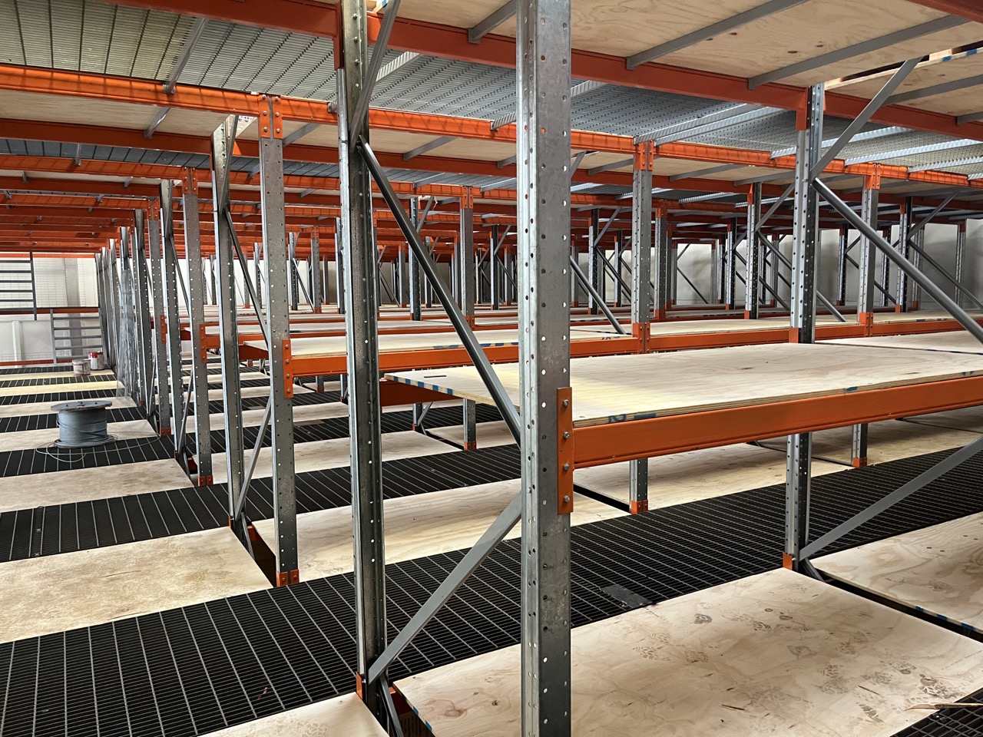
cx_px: 492
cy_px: 368
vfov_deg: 53.1
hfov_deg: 67.3
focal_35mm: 26
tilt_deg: -5.7
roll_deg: +0.8
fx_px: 738
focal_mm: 5.1
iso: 250
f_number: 1.6
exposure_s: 1/50
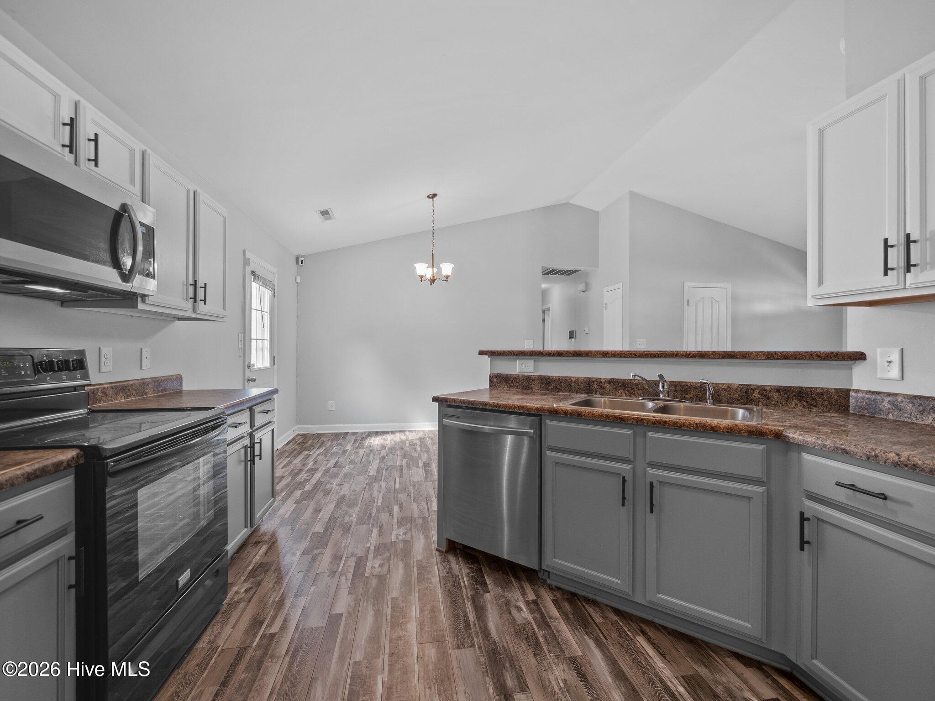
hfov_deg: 102.1
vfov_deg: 85.7
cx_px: 468
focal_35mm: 14
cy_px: 350
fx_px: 378
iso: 400
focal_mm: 7
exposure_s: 1/3
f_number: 4
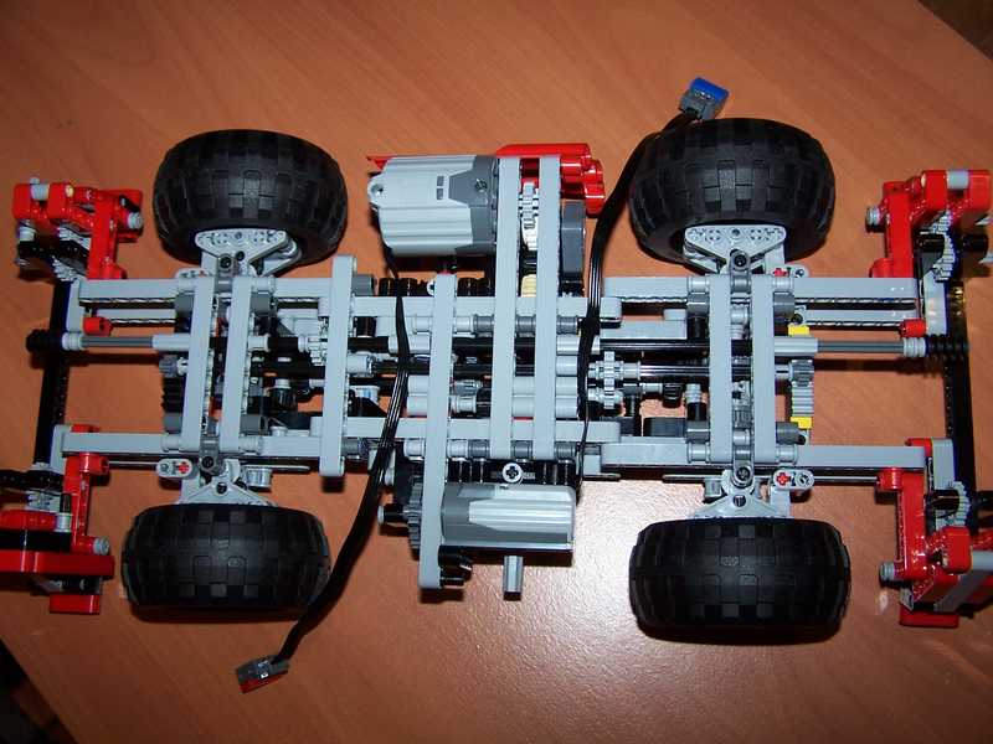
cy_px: 372
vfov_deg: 37.7
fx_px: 1090
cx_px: 496
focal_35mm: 38
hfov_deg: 49.0
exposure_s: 1/60
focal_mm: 6.3
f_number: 2.8
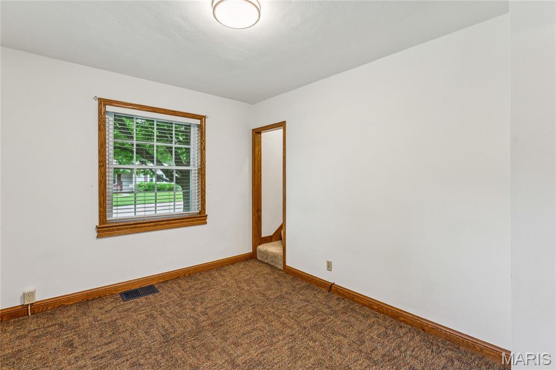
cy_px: 185
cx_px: 278
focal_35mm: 16
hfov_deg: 96.0
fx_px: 250
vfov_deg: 73.0
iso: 200
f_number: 13
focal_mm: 16.2
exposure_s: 1/2
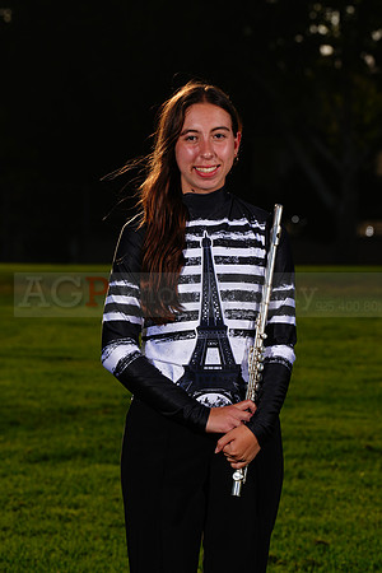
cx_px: 191
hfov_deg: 7.1
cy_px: 286
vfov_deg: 10.6
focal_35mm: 194
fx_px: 3088
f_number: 11
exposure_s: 1/500
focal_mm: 194
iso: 125
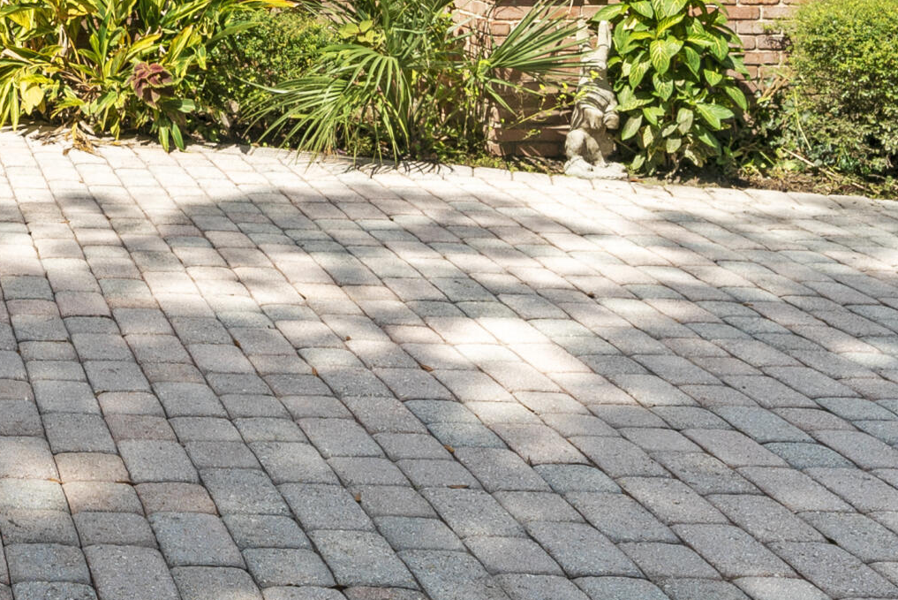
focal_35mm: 59
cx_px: -137
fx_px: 1472
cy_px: -171
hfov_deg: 29.8
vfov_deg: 21.0
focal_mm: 20
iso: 160
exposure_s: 1/250
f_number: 9
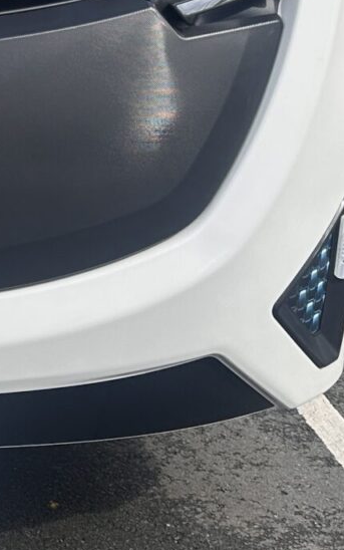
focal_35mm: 95
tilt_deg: -9.5
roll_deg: +1.4
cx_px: -232
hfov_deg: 12.8
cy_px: 50
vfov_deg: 21.4
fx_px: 1424
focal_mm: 6.86
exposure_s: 1/2155
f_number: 1.78
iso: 80
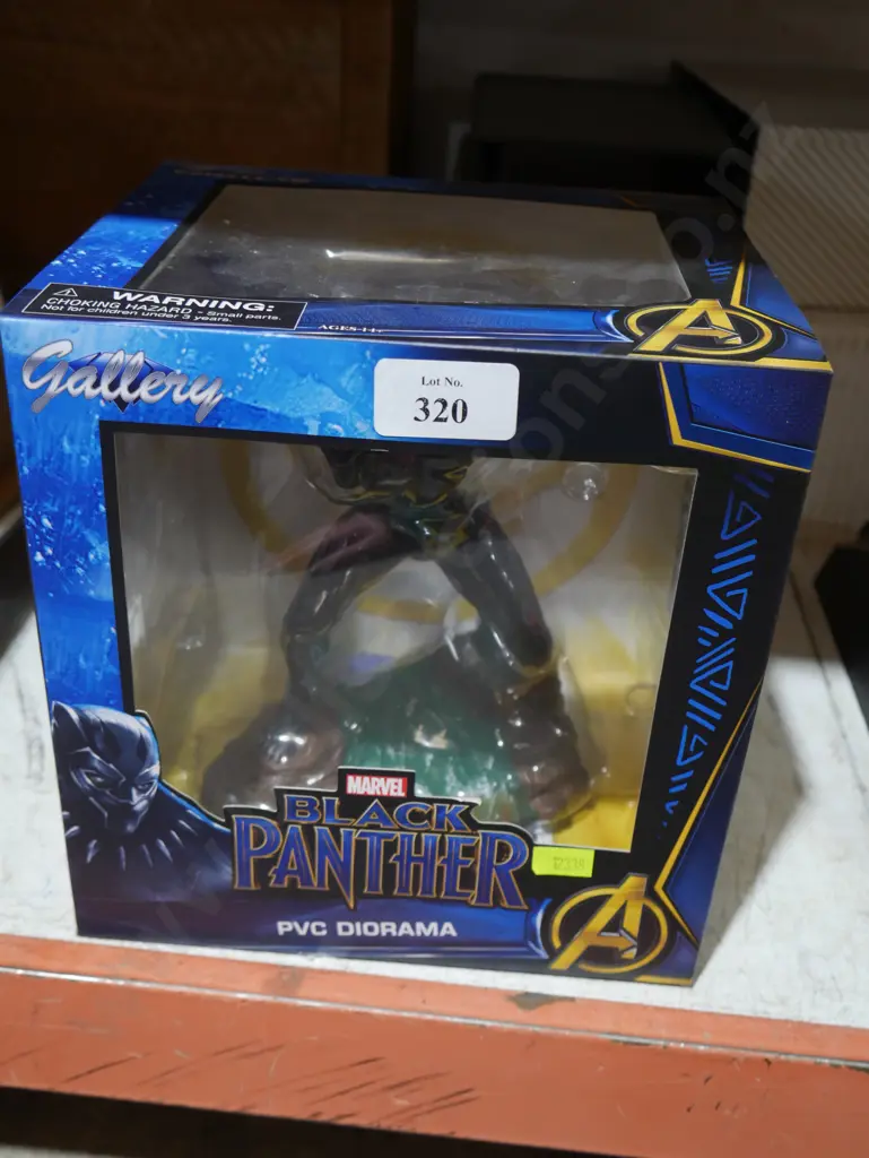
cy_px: 579
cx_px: 434
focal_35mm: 36
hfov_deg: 39.7
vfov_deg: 51.3
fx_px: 1204
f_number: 4
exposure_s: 1/60
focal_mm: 18
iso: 640
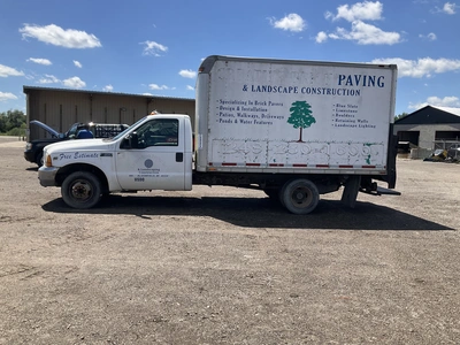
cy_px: 172
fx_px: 385
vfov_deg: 48.2
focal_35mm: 29
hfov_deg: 61.7
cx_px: 230
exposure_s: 1/1730
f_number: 1.8
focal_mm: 3
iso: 25
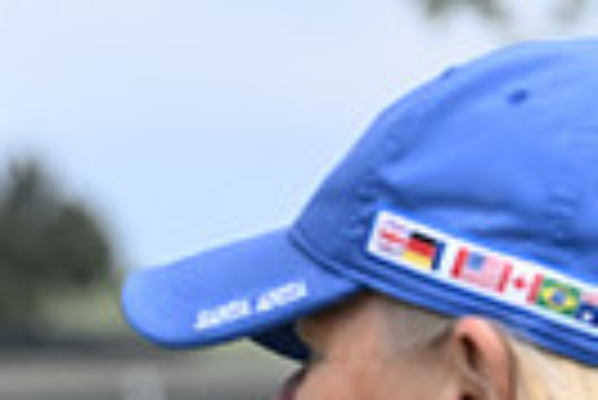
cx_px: -544
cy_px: 798
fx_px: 9795
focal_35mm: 589
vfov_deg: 2.3
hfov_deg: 3.5
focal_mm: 135
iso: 400
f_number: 6.3
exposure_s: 1/1000
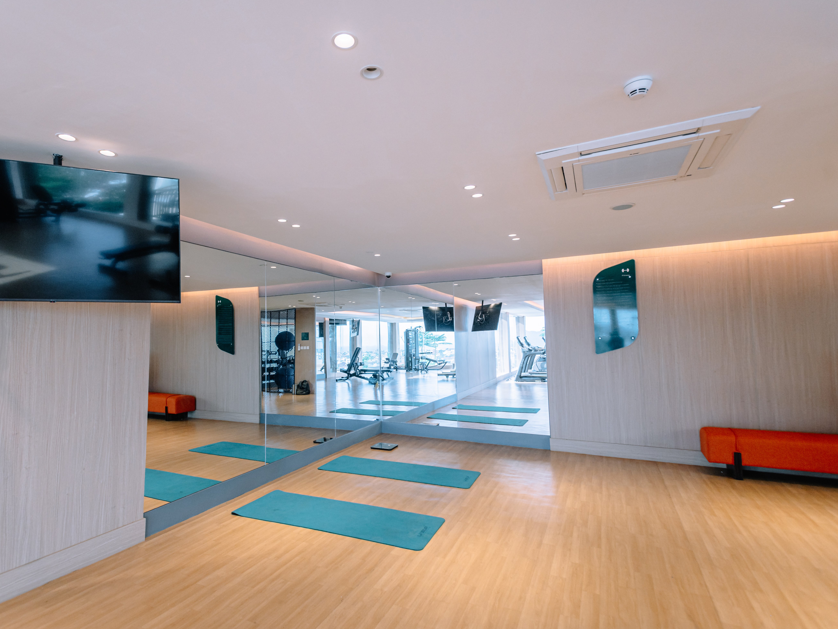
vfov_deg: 68.7
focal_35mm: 19
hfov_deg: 84.3
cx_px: 368
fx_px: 460
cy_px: 315
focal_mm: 17
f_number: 4.5
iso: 400
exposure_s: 1/160
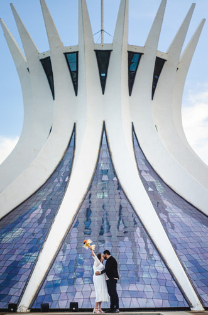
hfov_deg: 18.1
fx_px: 653
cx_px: 104
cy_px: 158
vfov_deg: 27.0
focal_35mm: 75
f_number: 2.2
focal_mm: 50
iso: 250
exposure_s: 1/5000
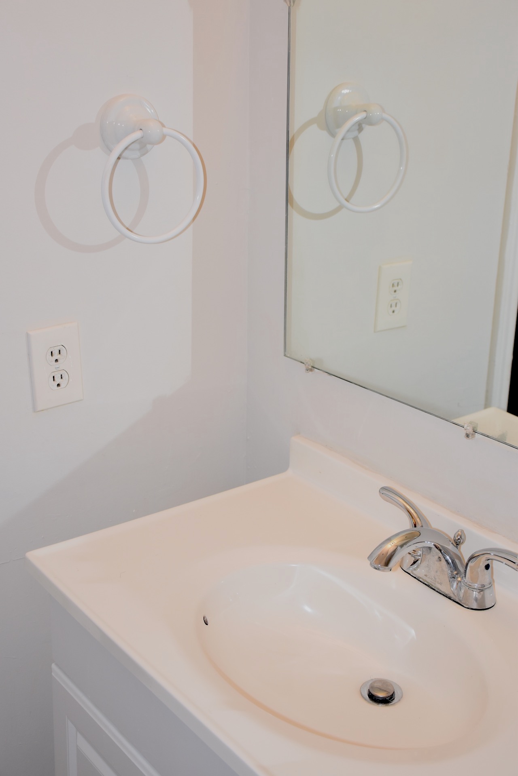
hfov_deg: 26.5
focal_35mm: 51
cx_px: 259
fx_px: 1101
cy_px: 388
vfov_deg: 38.9
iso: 450
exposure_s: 1/125
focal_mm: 34
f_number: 5.6
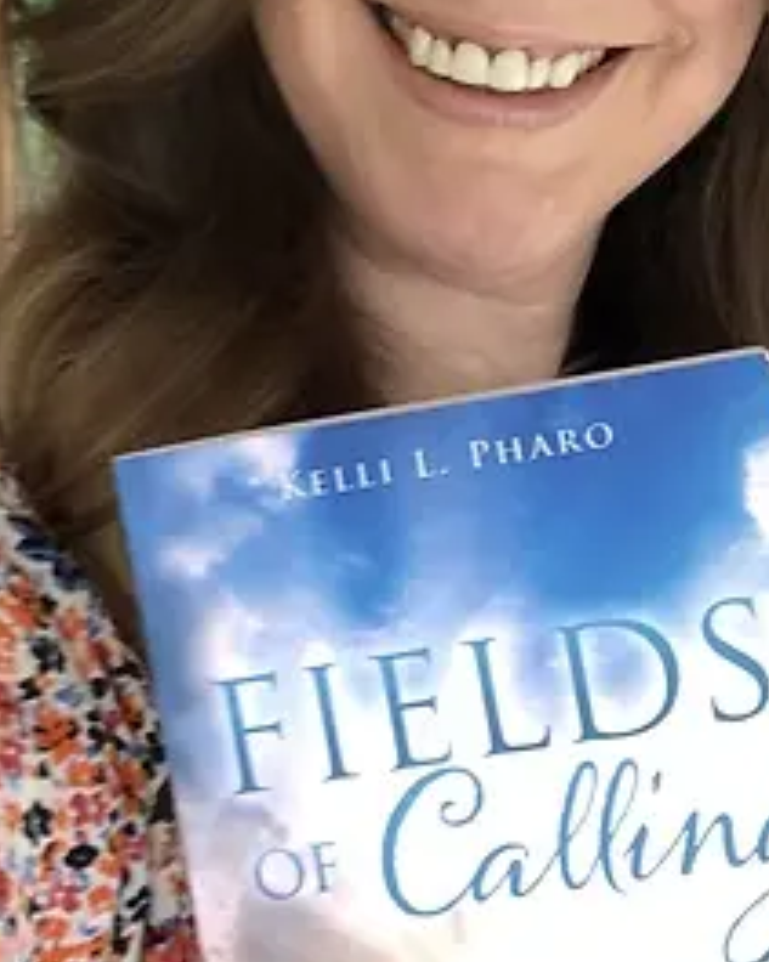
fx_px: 2021
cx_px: 499
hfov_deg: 21.5
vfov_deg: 26.6
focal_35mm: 71
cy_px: 301
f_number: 2.2
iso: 125
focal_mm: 2.87
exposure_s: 1/60
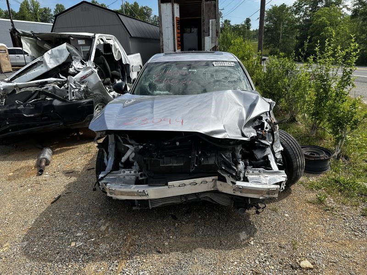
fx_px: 254
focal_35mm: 24
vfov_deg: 56.8
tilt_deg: -20.5
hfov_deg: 71.6
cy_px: 138
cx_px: 184
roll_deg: +1.9
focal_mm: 6.86
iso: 80
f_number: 1.78
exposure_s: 1/4184
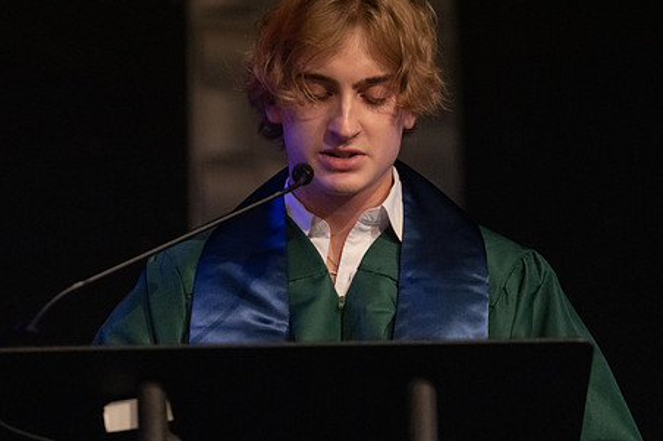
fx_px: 4621
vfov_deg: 5.5
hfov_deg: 8.2
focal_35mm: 251
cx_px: 354
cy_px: 162
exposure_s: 1/320
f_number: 2.8
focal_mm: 181
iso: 10000
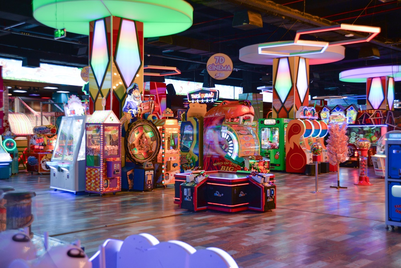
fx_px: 468
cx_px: 200
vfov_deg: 31.9
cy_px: 134
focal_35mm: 42
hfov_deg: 46.4
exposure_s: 1/125
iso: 640
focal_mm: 42
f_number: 4
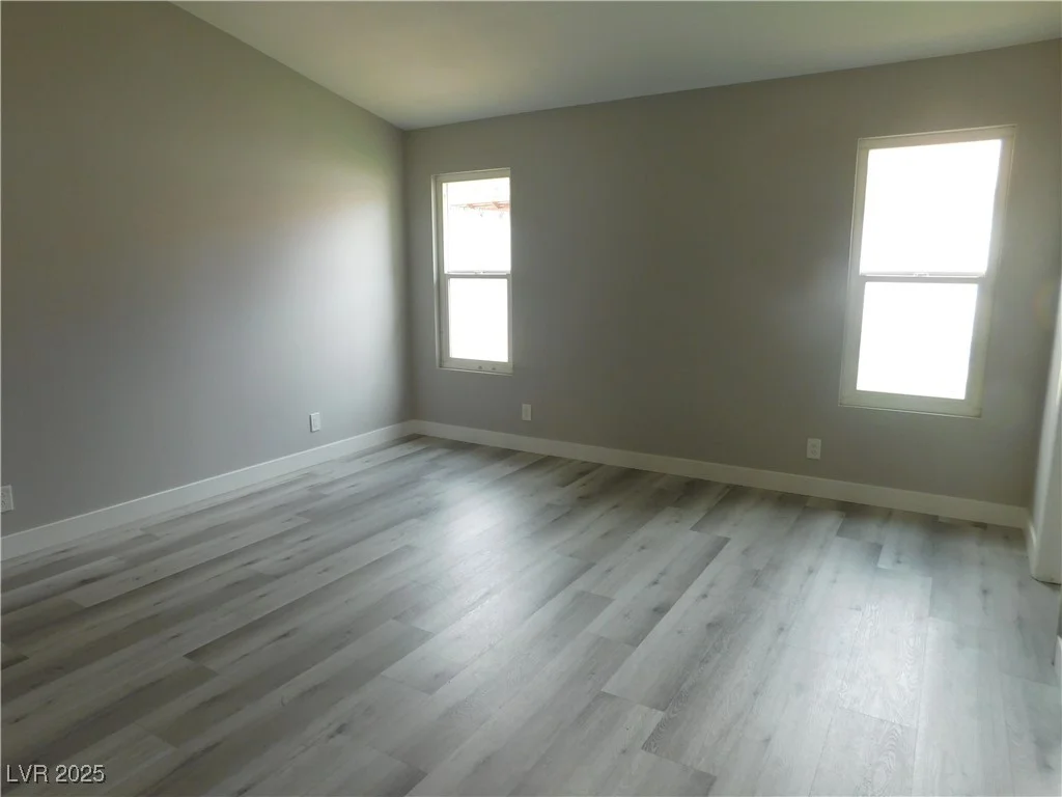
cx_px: 531
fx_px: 706
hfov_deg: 73.9
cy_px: 398
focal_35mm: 23
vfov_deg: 58.9
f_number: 3
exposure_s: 1/40
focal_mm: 4
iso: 125
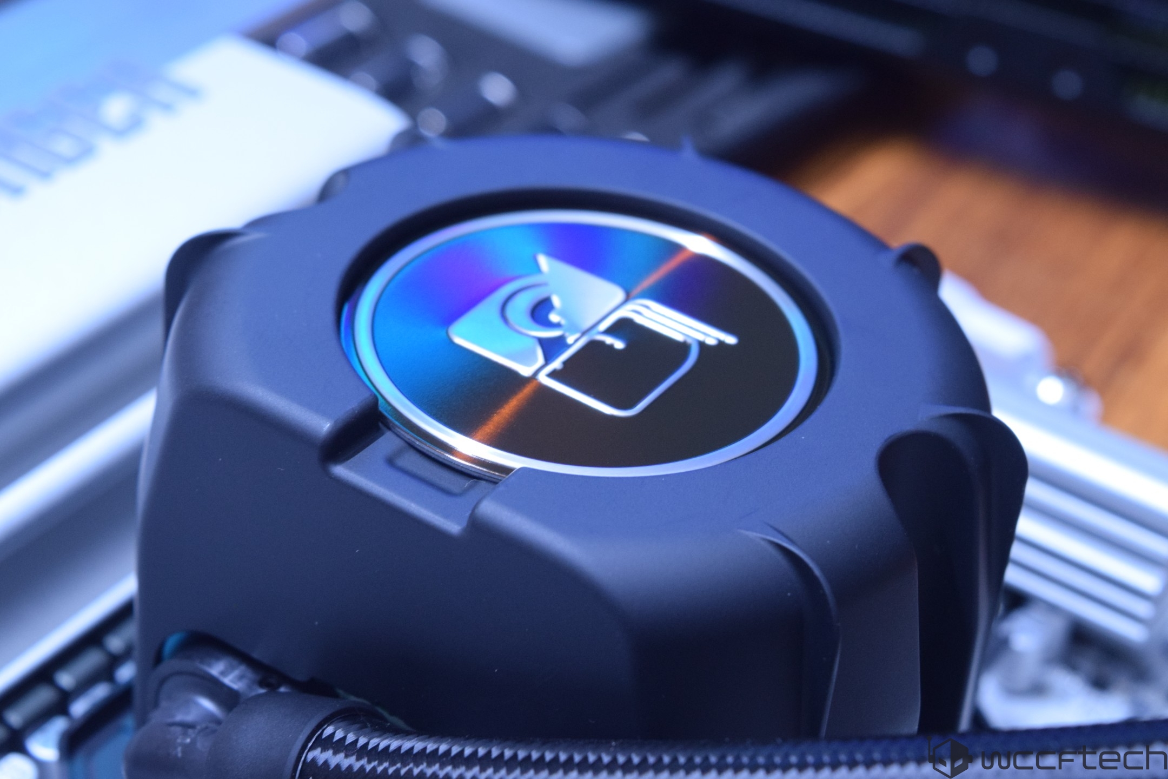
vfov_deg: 17.5
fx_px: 2530
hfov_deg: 26.0
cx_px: 584
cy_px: 390
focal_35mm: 78
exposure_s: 1/8
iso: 1600
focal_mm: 52
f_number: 10
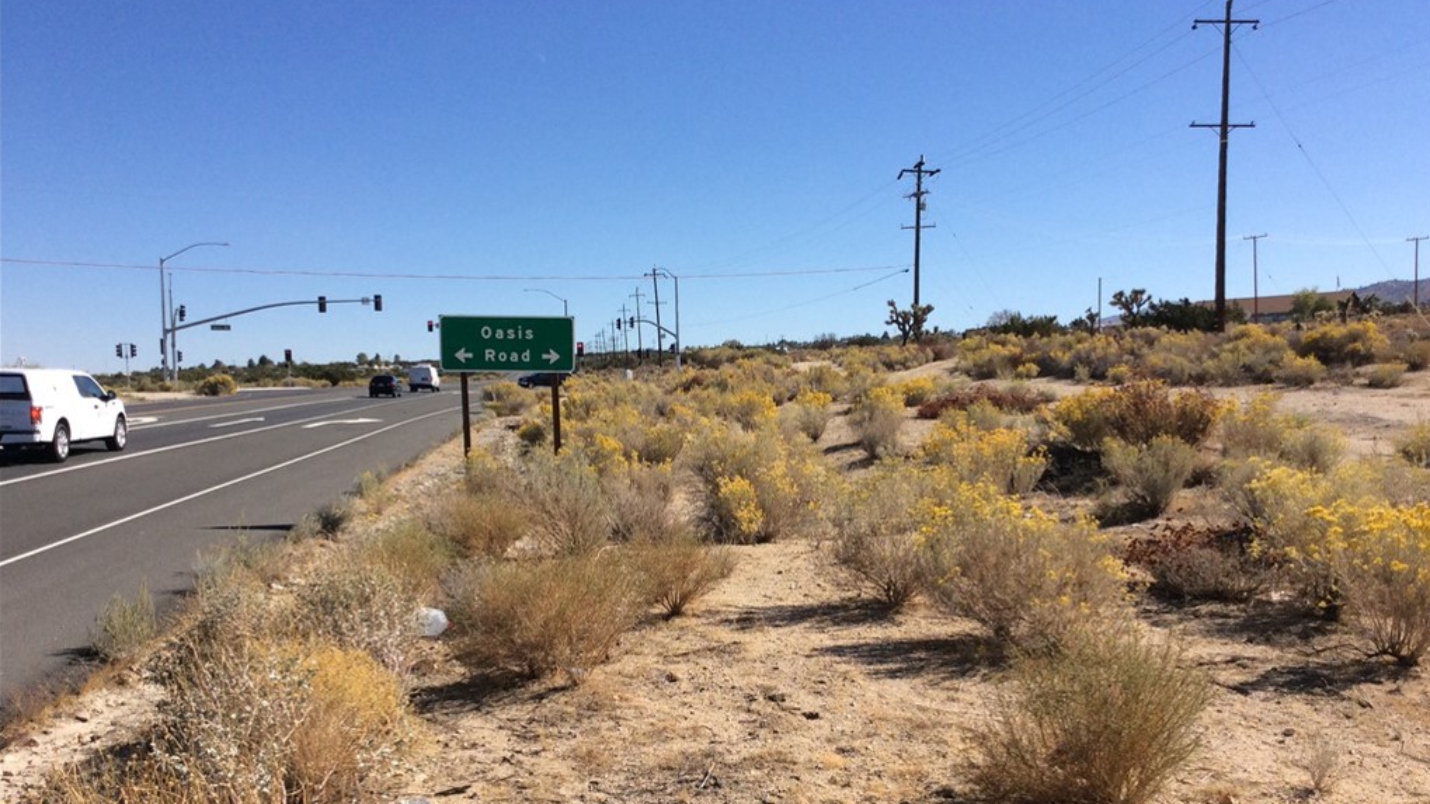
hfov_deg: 56.6
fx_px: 1327
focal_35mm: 35
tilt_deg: -4.8
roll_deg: +0.1
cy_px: 497
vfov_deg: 33.6
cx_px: 717
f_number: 2.4
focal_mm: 3.3
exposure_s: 1/1733
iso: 32
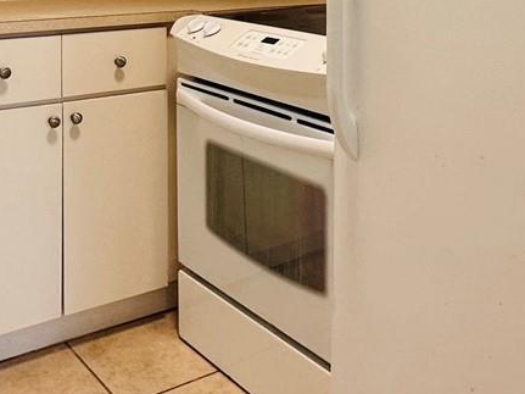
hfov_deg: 36.8
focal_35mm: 52
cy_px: -38
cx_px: 250
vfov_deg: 25.9
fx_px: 788
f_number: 2.2
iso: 160
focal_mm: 2.22
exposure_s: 1/120
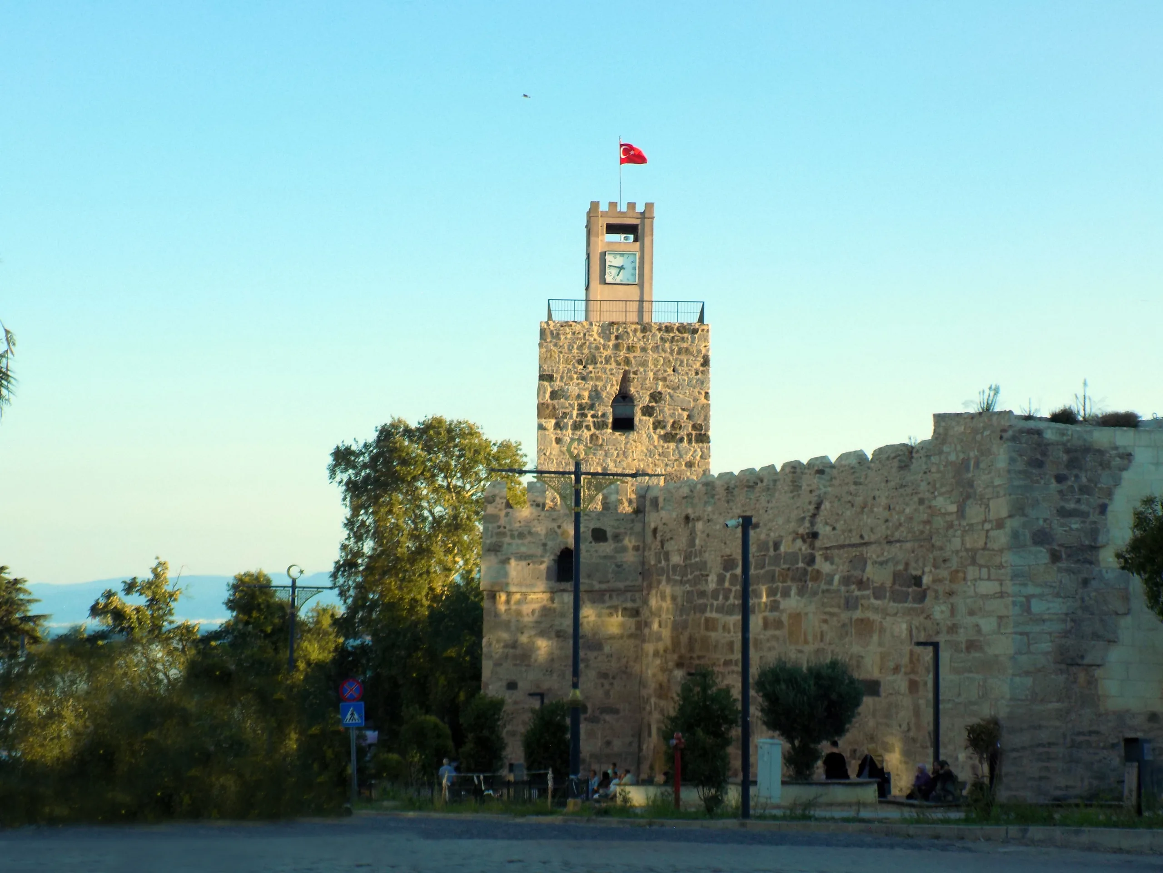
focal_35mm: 59
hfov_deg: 32.7
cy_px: 436
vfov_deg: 24.8
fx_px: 1982
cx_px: 582
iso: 80
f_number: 4
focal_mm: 10.5
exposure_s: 1/200
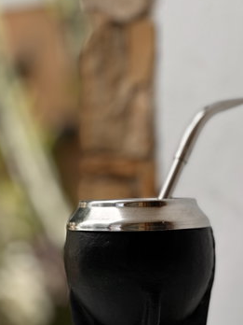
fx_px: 1104
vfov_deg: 16.7
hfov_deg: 12.5
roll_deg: +0.0
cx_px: 146
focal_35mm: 118
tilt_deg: -1.8
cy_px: 212
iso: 20
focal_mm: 9
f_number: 2.8
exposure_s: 1/147
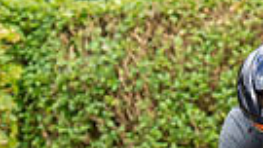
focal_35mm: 825
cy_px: 145
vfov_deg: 1.5
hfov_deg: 2.6
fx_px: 5754
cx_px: 269
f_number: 4
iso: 400
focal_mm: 126
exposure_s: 1/800
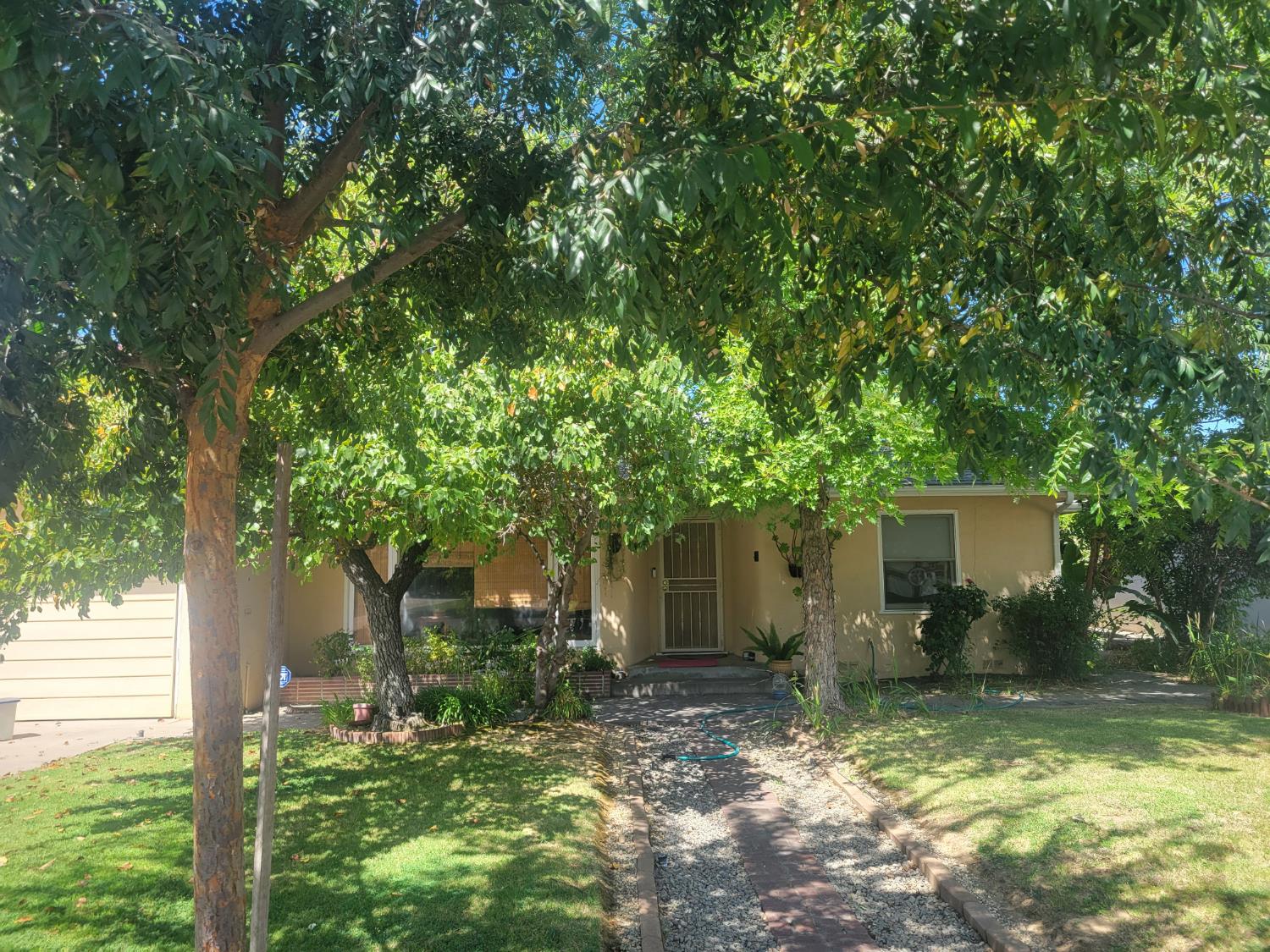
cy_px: 476
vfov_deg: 53.1
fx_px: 954
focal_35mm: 26
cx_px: 635
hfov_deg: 67.3
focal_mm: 5.4
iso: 40
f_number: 1.8
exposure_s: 1/501
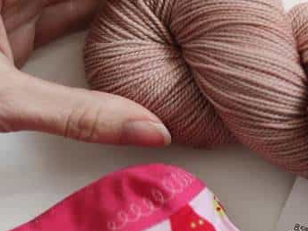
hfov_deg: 15.7
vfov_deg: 12.1
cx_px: 379
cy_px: 267
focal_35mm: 120
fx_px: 1068
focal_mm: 8.16
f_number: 2
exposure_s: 1/100
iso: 138
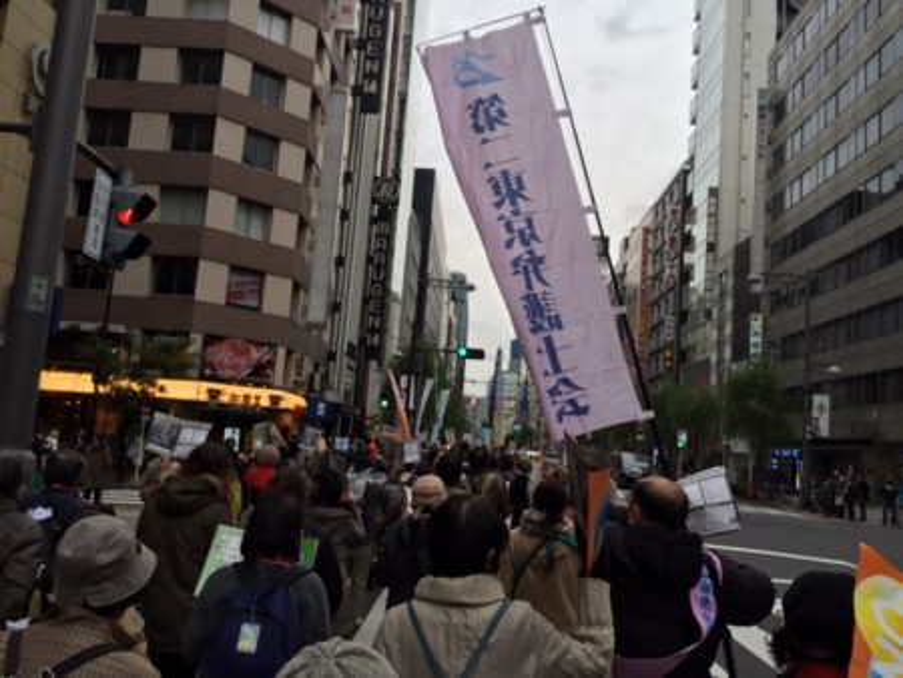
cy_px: 339
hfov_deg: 61.6
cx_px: 452
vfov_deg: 48.3
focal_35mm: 29
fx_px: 757
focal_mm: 4.15
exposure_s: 1/188
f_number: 2.2
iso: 32
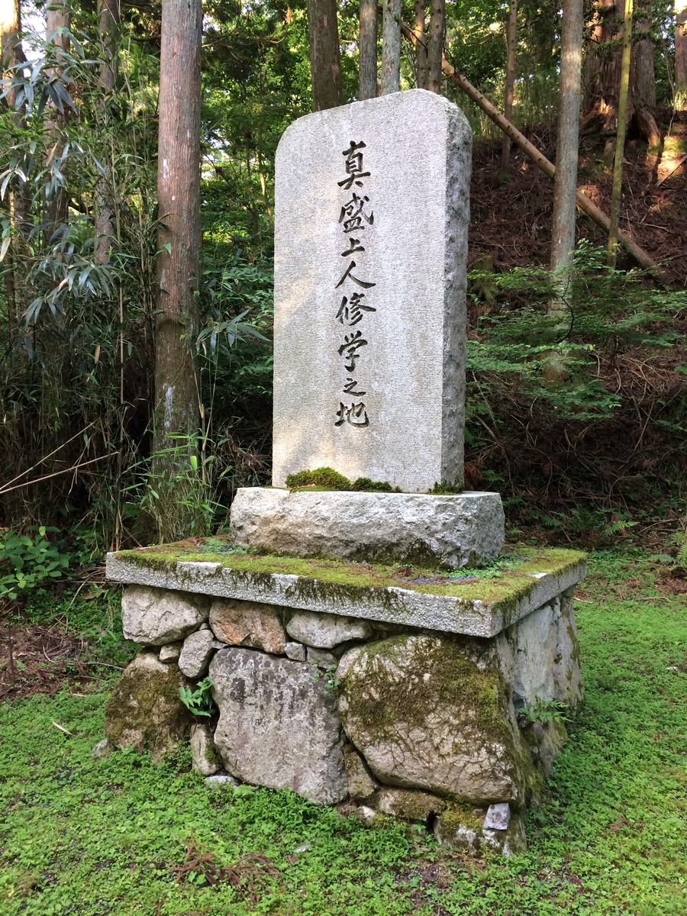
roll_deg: -0.3
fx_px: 767
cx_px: 344
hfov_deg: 48.2
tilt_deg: -4.7
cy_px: 458
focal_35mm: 29
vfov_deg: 61.7
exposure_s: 1/30
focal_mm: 4.15
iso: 32
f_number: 2.2
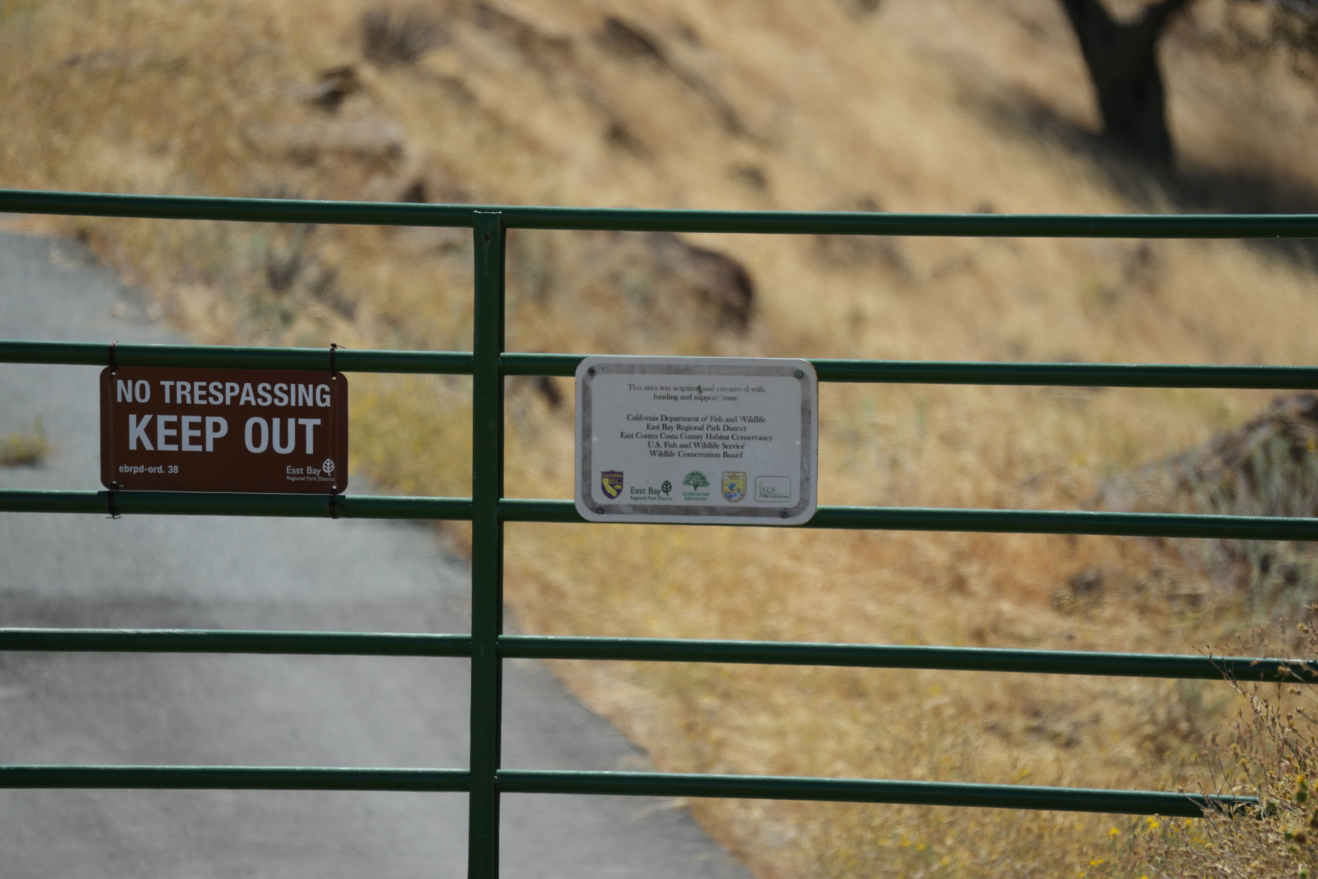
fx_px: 14643
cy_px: 440
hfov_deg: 5.2
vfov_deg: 3.4
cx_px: 659
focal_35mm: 400
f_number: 6.3
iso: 320
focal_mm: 400
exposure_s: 1/1250
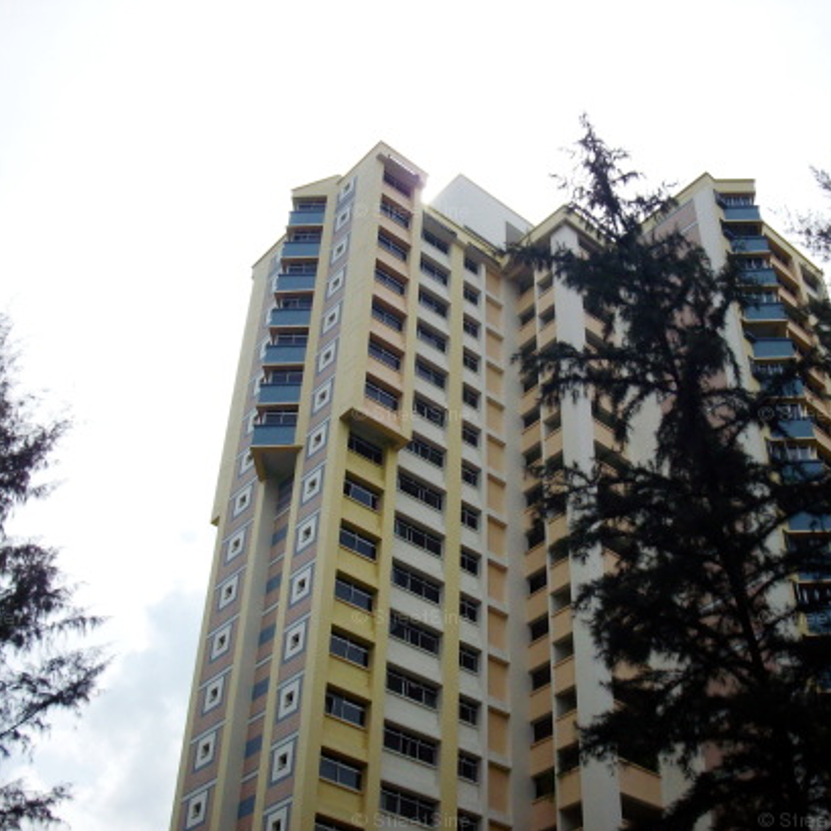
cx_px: 504
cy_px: 417
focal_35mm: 44
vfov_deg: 38.3
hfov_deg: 38.2
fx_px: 1195
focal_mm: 6.2
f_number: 5.6
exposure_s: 1/800
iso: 80
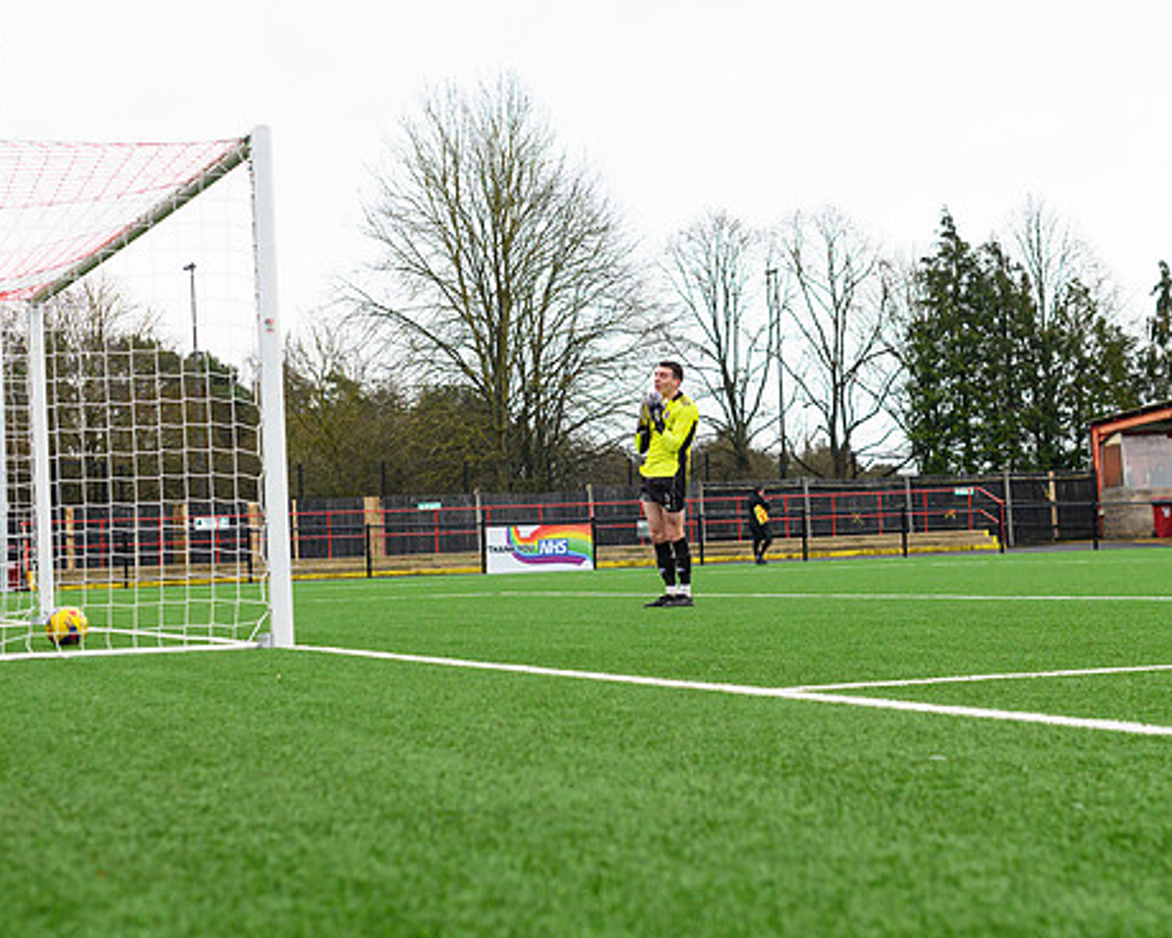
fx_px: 2393
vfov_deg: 22.1
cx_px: 628
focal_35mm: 69
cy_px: 403
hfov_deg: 27.5
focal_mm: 50
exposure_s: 1/1250
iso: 1000
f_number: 5
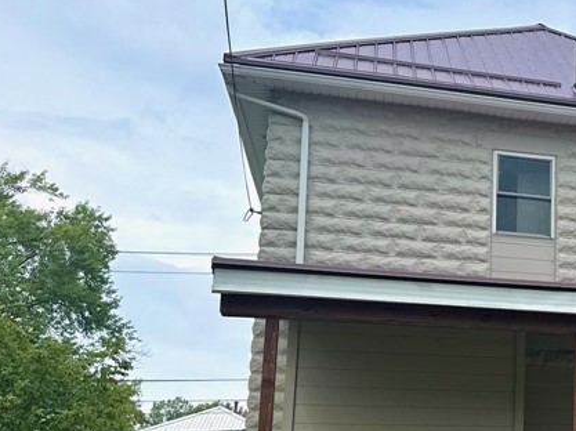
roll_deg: +0.6
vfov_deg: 24.5
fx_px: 981
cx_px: 671
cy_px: 326
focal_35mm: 59
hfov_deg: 28.8
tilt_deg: +11.6
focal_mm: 6.76
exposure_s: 1/4975
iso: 80
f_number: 1.78
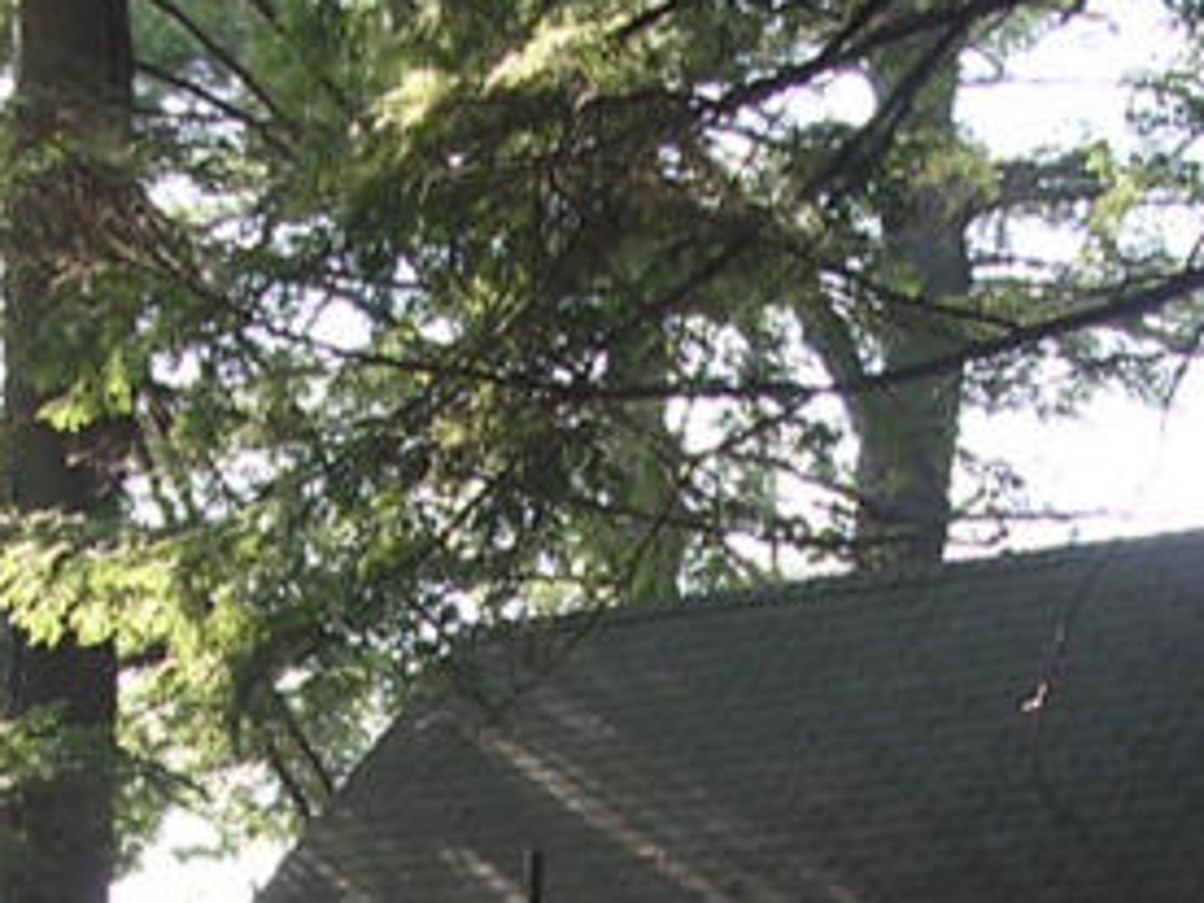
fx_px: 4904
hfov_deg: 14.0
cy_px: 1200
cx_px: 654
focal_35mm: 141
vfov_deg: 10.3
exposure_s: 1/105
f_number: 2.8
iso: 100
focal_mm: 5.8
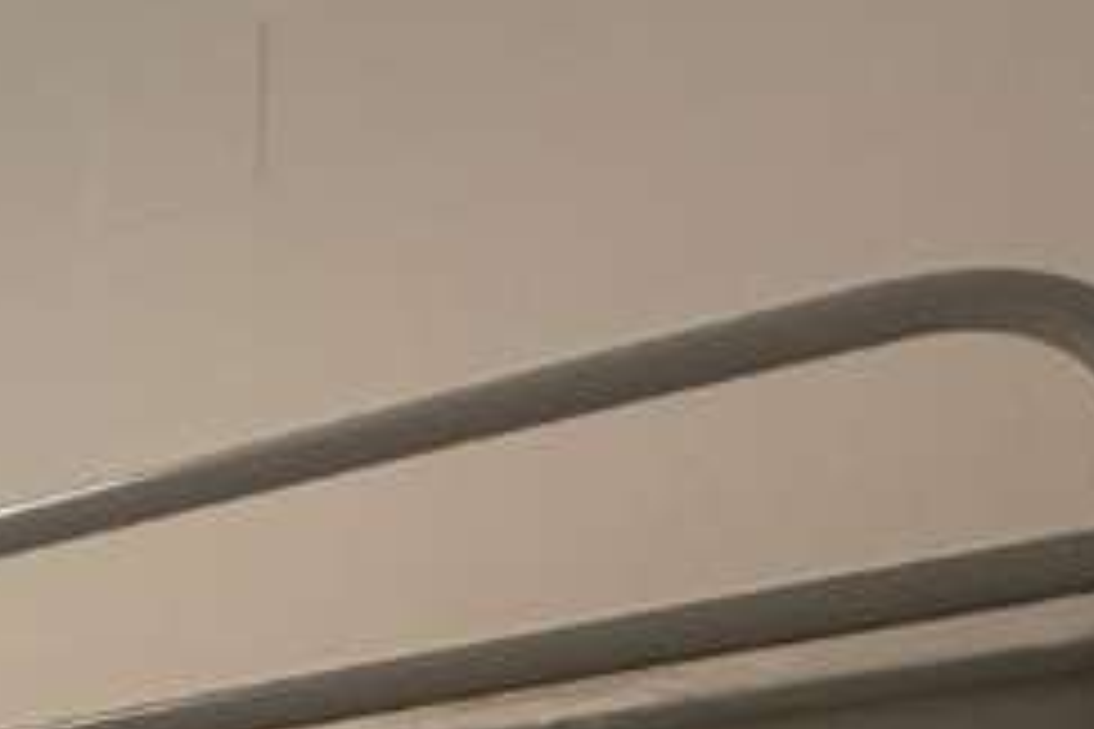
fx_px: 2735
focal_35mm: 90
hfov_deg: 15.6
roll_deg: -0.4
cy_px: 1474
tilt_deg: -2.7
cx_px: -1342
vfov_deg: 13.1
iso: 50
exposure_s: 1/370
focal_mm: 2.22
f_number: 2.2
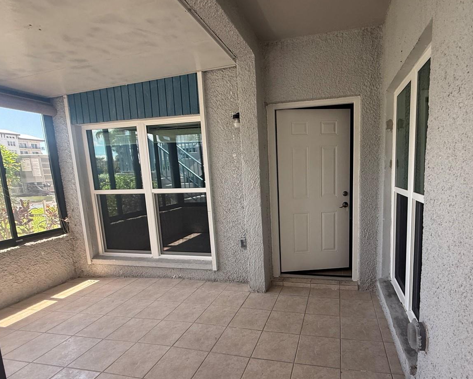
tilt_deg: -8.6
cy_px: 210
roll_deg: +1.8
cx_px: 283
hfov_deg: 82.3
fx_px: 266
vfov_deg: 70.6
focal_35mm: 19
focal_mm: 2.22
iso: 160
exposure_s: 1/99
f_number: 2.2
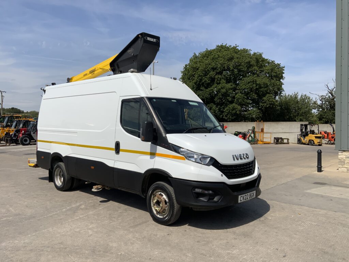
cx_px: 174
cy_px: 131
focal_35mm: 29
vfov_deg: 48.2
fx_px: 292
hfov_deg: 61.7
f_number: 1.8
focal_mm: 3
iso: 20
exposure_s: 1/3788
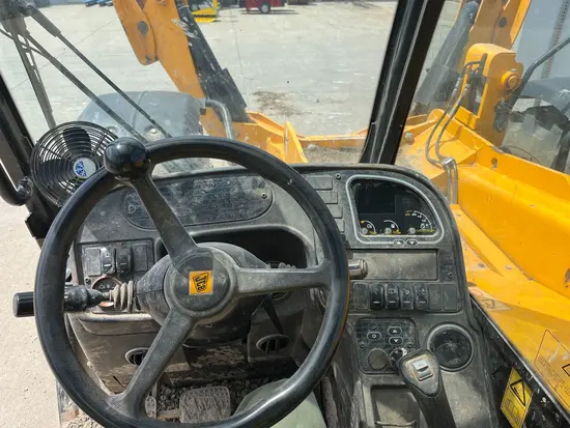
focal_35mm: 26
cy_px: 214
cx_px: 285
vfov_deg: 53.1
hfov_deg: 67.3
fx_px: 428
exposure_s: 1/2137
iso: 50
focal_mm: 5.1
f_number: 1.6
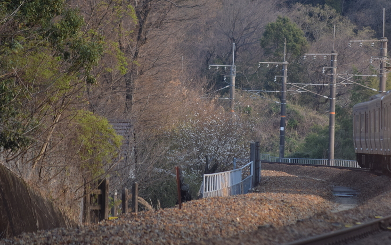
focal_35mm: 365
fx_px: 3887
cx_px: 247
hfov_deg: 5.8
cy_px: 78
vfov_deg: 3.6
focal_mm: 165
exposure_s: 1/640
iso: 400
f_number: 5.3
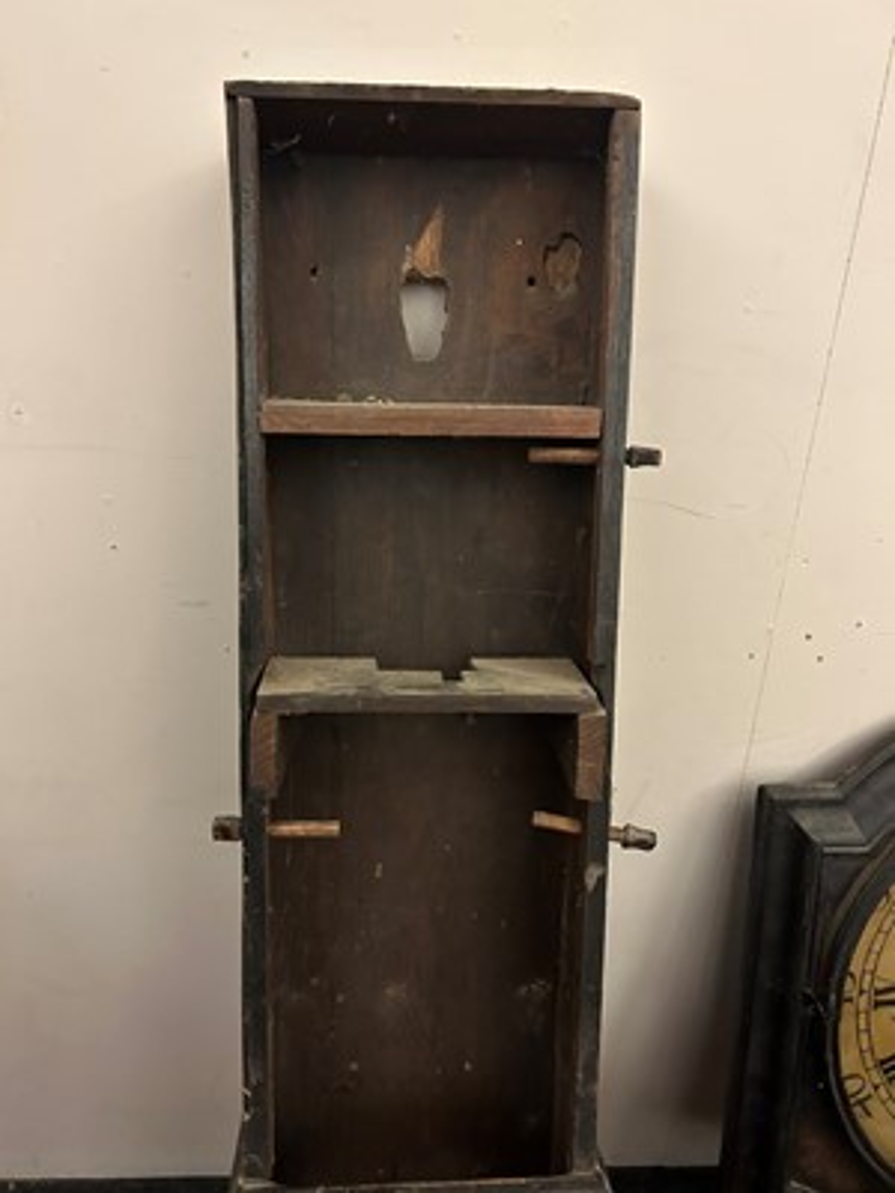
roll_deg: -3.6
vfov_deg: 67.3
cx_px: 448
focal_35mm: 26
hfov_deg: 53.1
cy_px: 596
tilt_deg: -24.0
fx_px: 896
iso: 500
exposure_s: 1/33
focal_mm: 5.7
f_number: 1.5
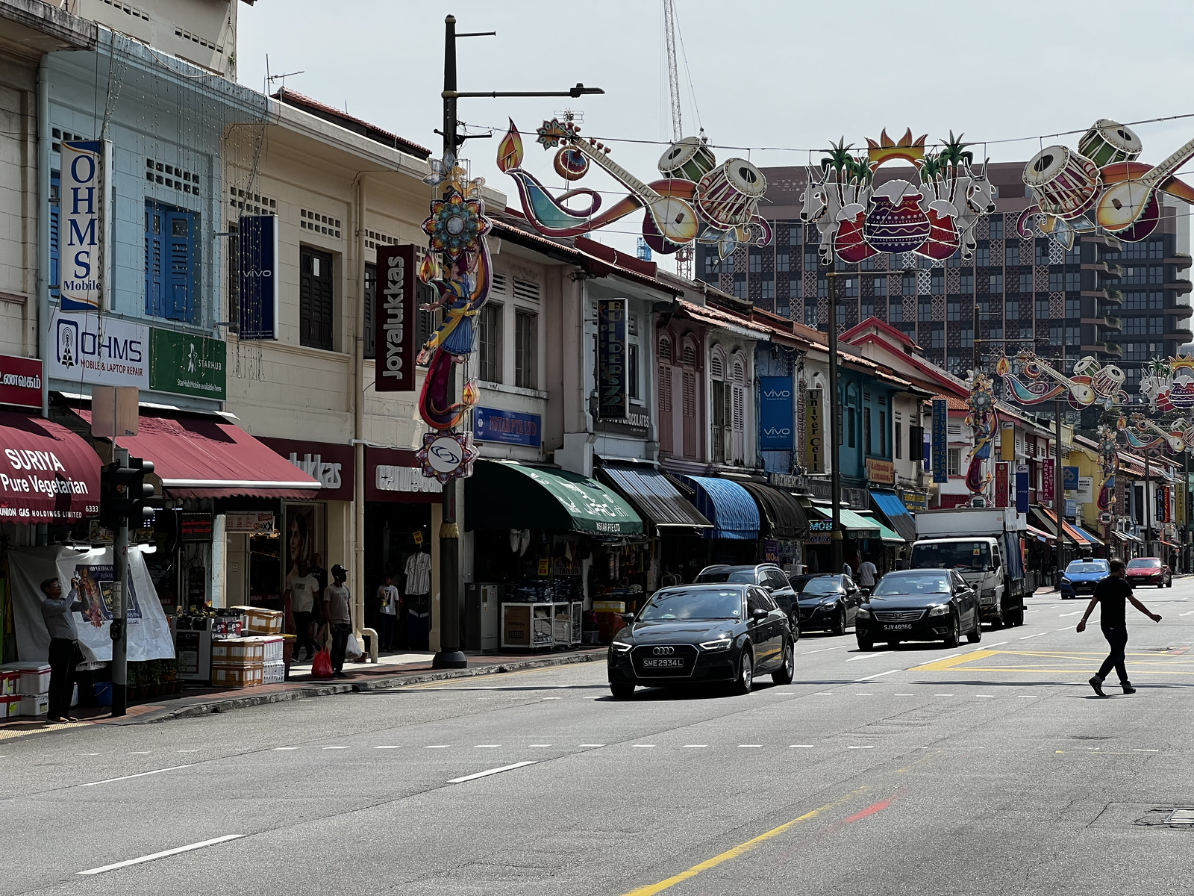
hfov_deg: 25.3
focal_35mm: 77
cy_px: 448
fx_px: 2656
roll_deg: +0.2
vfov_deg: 19.1
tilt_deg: +1.8
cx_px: 597
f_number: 2.8
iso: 32
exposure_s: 1/1119
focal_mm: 9
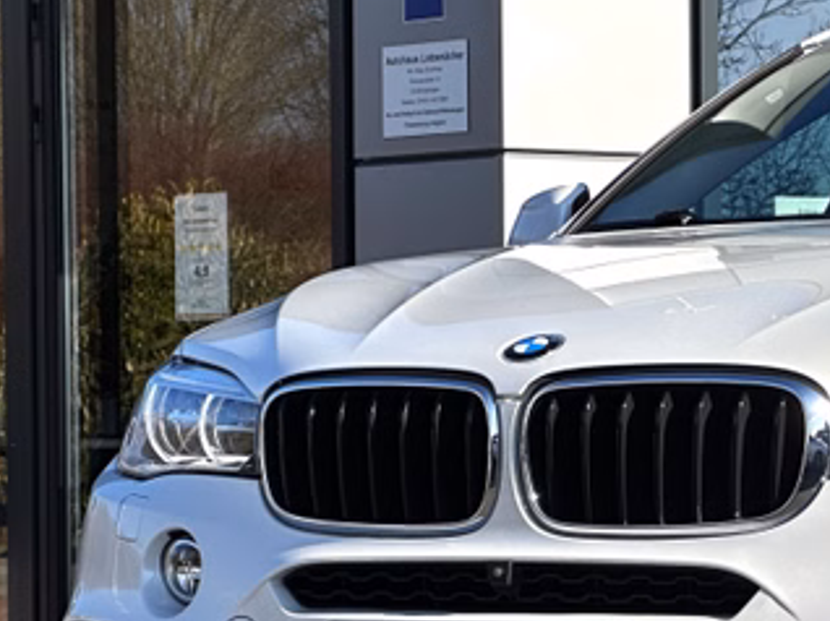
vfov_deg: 7.6
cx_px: 989
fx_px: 4648
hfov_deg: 10.1
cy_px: 506
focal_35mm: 194
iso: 32
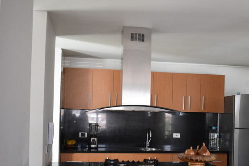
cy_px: 113
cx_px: 173
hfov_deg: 35.2
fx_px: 387
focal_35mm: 56
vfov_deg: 24.0
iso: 3200
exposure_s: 1/250
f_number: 4
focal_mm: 26
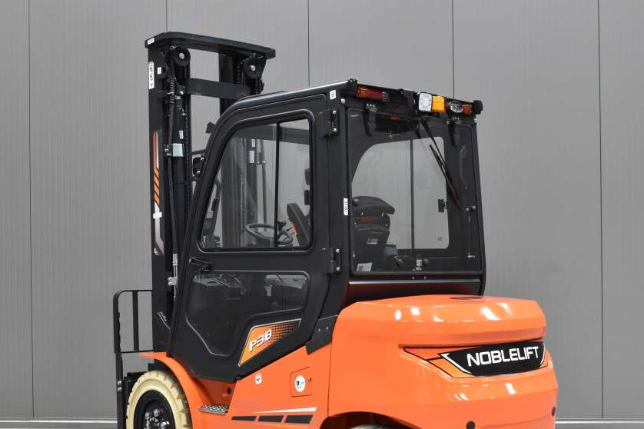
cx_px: 331
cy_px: 284
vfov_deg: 25.0
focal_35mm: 54
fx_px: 960
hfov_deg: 37.1
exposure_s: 1/25
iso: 1250
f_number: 7.1
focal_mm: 25
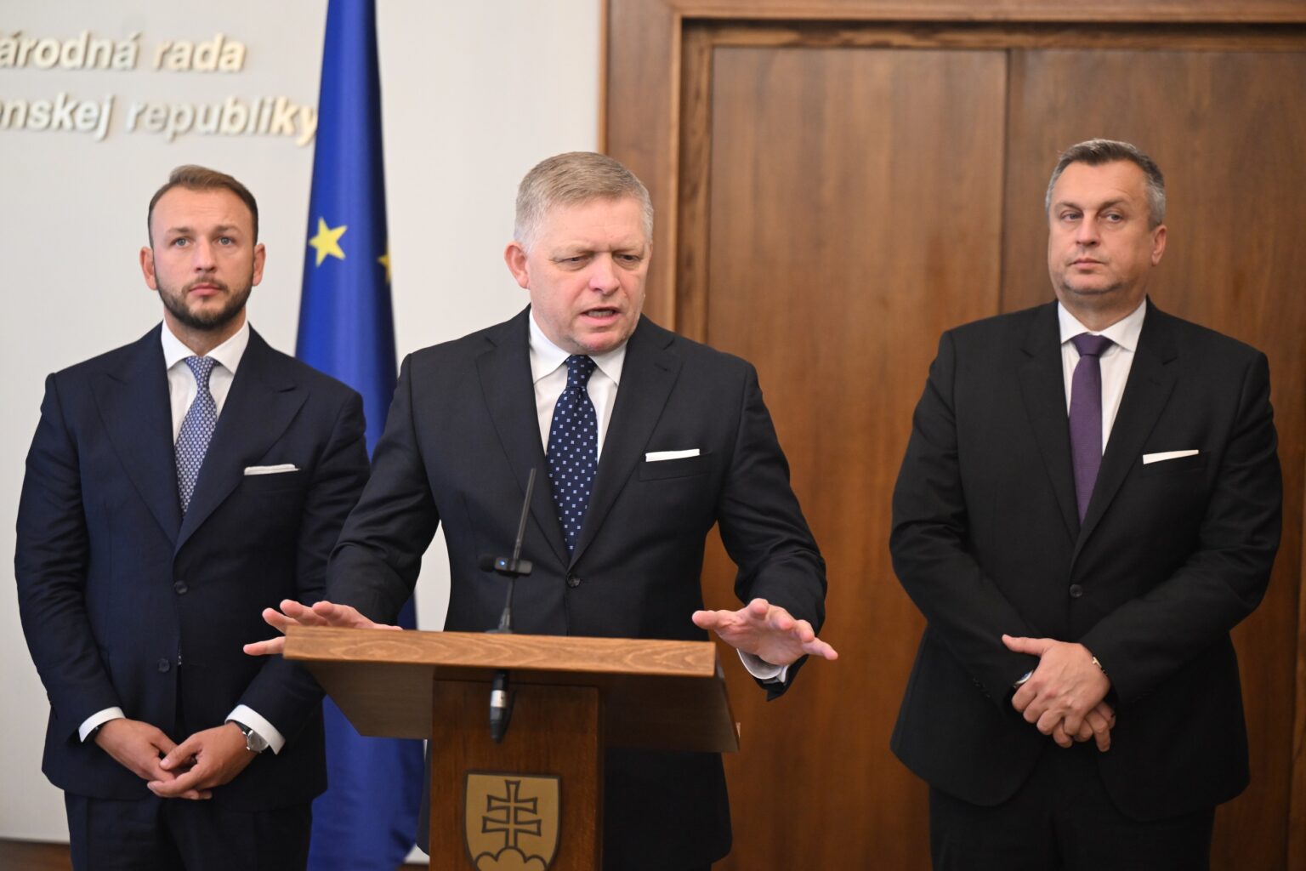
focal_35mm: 70
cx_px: 653
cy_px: 436
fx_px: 2539
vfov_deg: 19.5
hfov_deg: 28.8
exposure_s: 1/400
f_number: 2.8
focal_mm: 70
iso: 4000
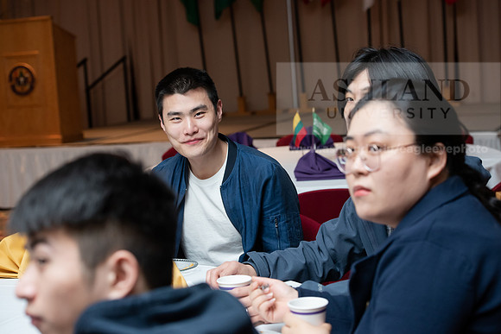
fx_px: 1086
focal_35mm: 78
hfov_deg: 26.0
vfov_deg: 17.5
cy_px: 167
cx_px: 250
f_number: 5.6
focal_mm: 78
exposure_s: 1/160
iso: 2000
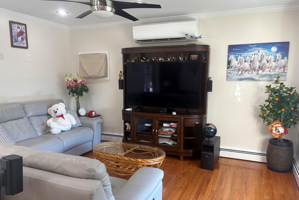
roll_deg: +0.3
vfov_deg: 46.3
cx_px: 152
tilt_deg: -9.5
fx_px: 233
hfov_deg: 65.5
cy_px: 112
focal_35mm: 28
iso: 125
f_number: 1.6
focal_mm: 5.96
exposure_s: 1/60
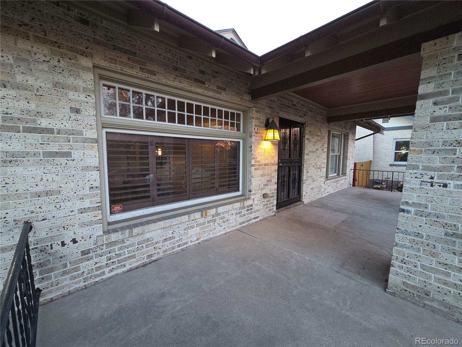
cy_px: 174
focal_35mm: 13
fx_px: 174
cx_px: 231
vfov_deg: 89.9
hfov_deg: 106.2
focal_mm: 2.2
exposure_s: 1/60
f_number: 2.2
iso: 100
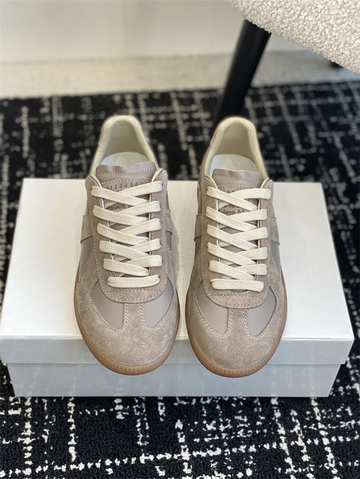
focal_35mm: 52
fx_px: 721
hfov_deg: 28.0
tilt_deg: -47.4
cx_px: 180
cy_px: 240
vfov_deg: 36.8
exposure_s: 1/122
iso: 50
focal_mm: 6
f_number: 2
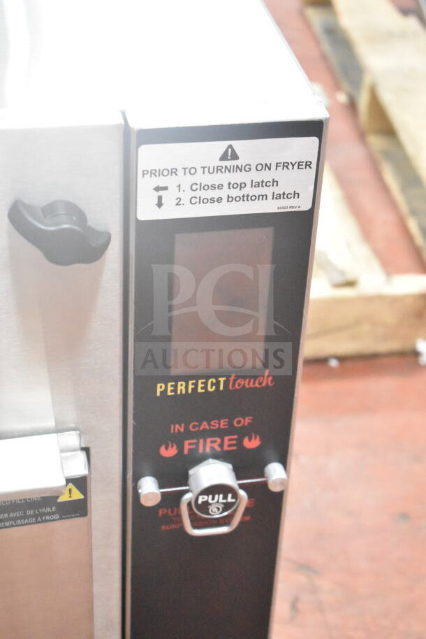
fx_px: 1277
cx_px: 213
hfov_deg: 18.9
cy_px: 320
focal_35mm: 72
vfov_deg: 28.1
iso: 14400
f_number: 5.3
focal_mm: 48
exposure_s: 1/80
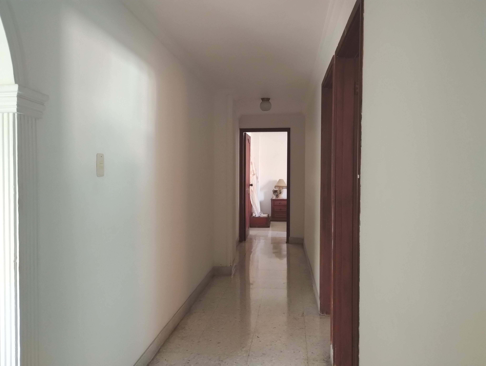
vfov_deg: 49.9
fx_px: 394
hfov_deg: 63.4
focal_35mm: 28
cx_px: 243
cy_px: 183
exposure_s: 1/24
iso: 1803
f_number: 1.8
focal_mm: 4.27
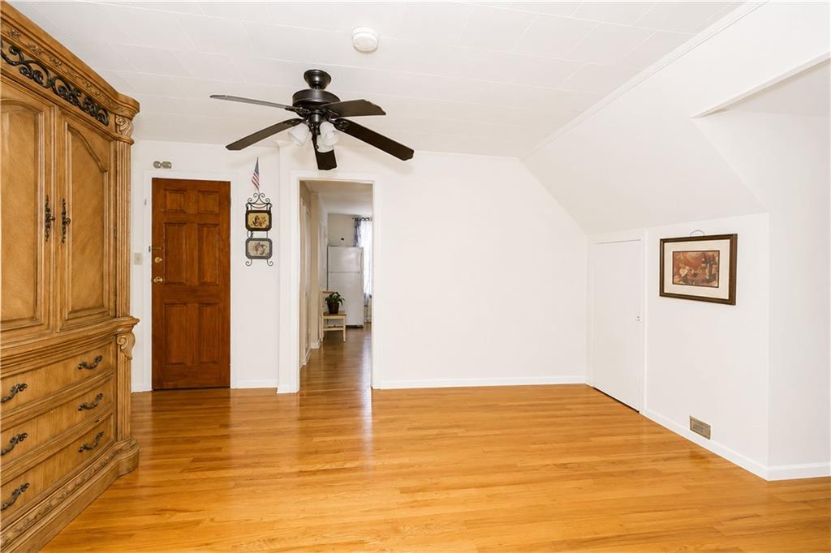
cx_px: 416
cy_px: 276
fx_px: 346
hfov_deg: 100.4
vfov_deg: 77.3
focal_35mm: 15
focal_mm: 10
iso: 2000
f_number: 7.1
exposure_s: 1/60
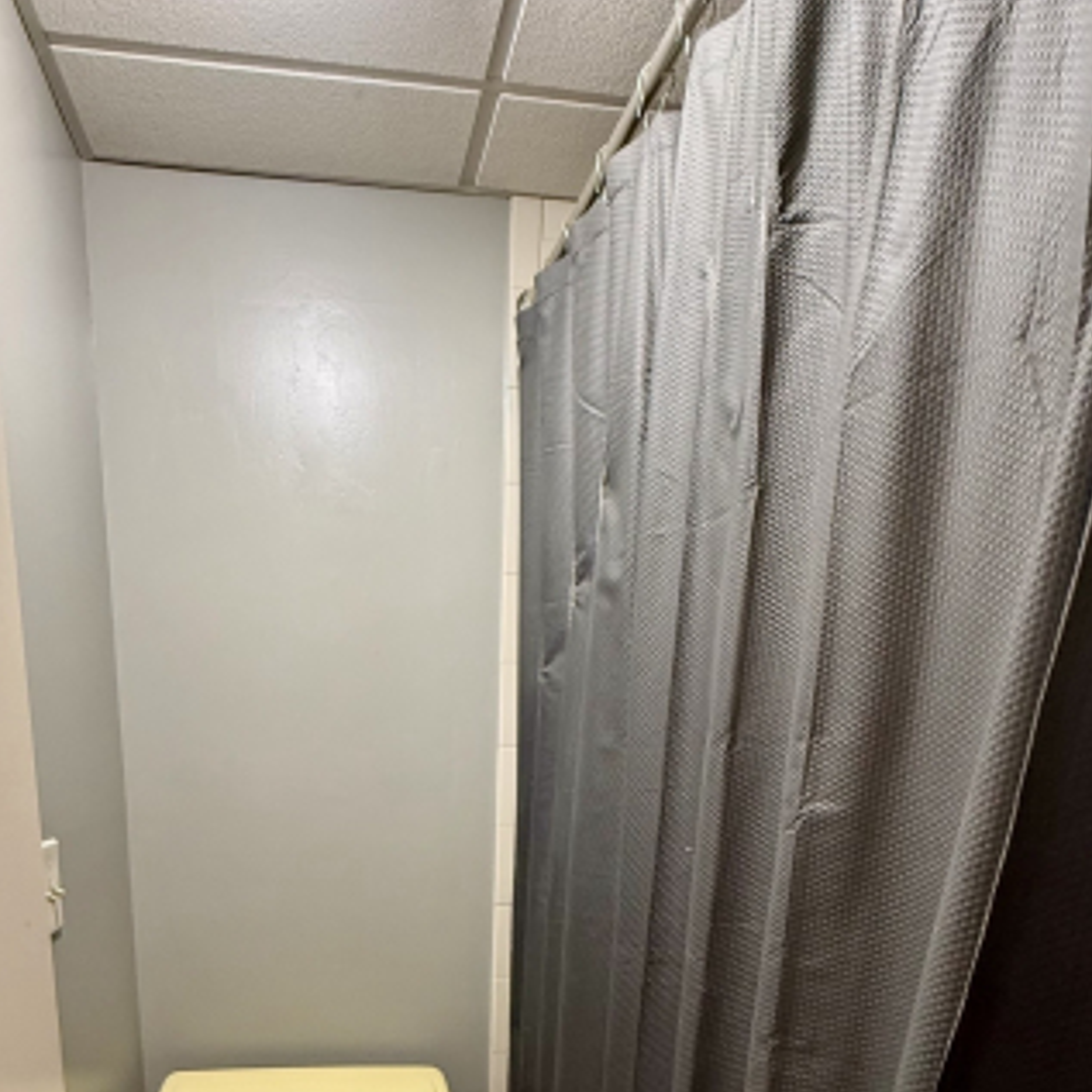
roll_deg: -1.0
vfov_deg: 53.8
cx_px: 451
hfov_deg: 60.6
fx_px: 928
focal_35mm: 26
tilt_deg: -12.1
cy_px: 970
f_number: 2.2
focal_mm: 2.22
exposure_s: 1/60
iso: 250
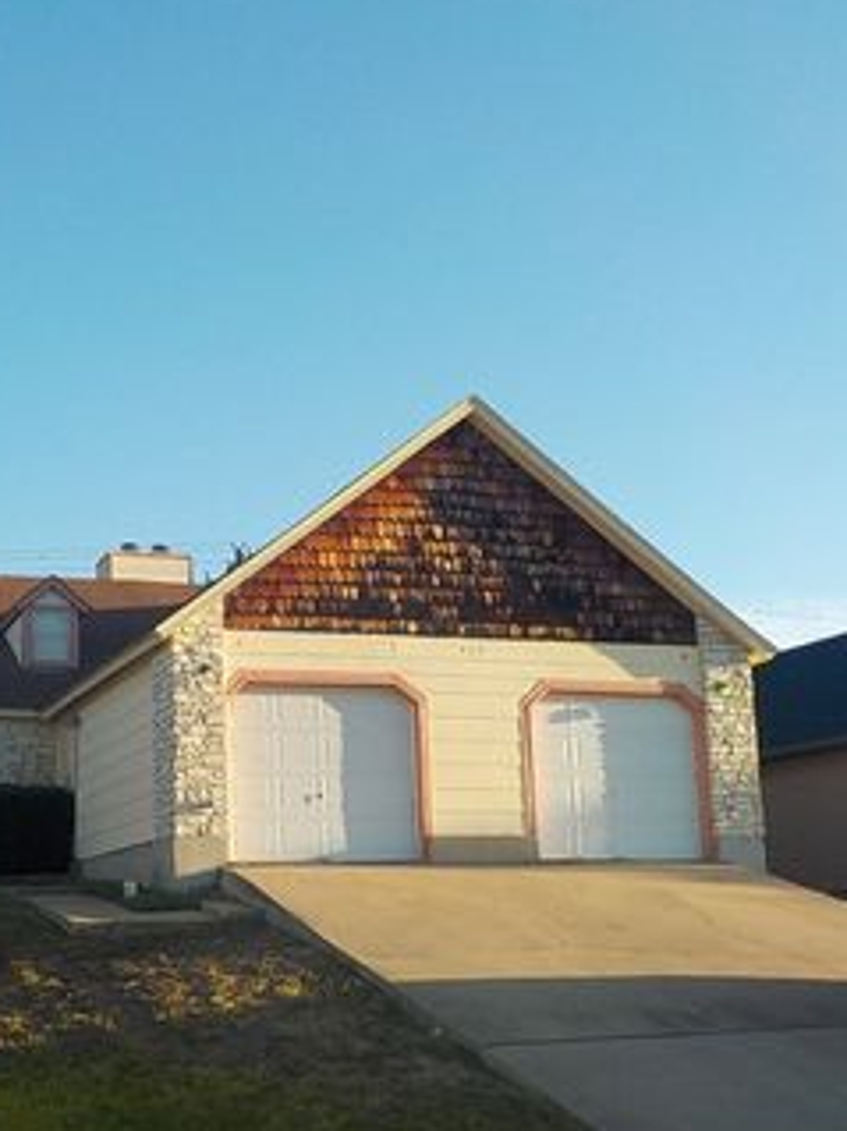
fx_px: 1534
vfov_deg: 40.4
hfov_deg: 30.4
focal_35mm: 47
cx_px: 216
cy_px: 640
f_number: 3.3
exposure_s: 1/500
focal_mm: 4.1
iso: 125
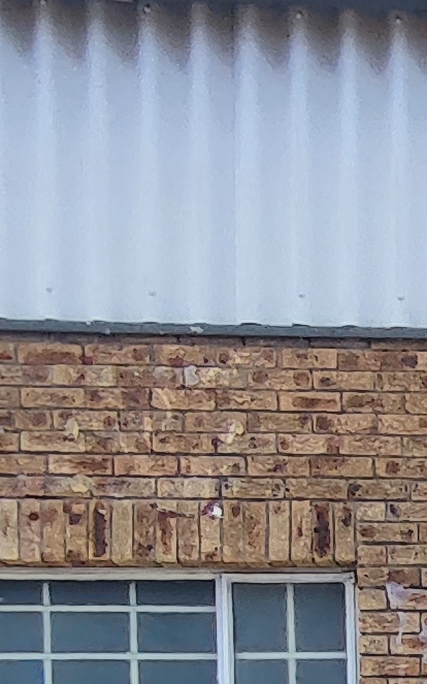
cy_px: 851
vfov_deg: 22.4
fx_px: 1565
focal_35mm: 84
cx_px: 812
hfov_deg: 13.6
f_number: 2.2
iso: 50
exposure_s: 1/560
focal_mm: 1.65
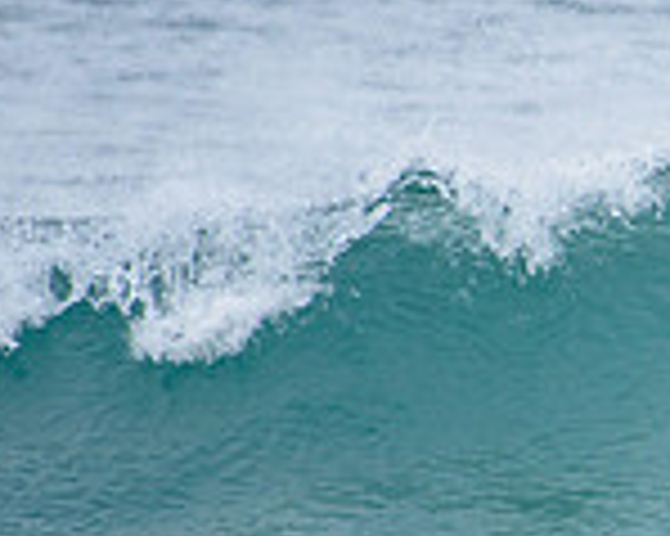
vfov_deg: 0.8
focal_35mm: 1833
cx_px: 1201
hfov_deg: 1.1
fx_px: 36324
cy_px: 417
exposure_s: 1/2000
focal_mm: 500
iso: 360
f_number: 5.6
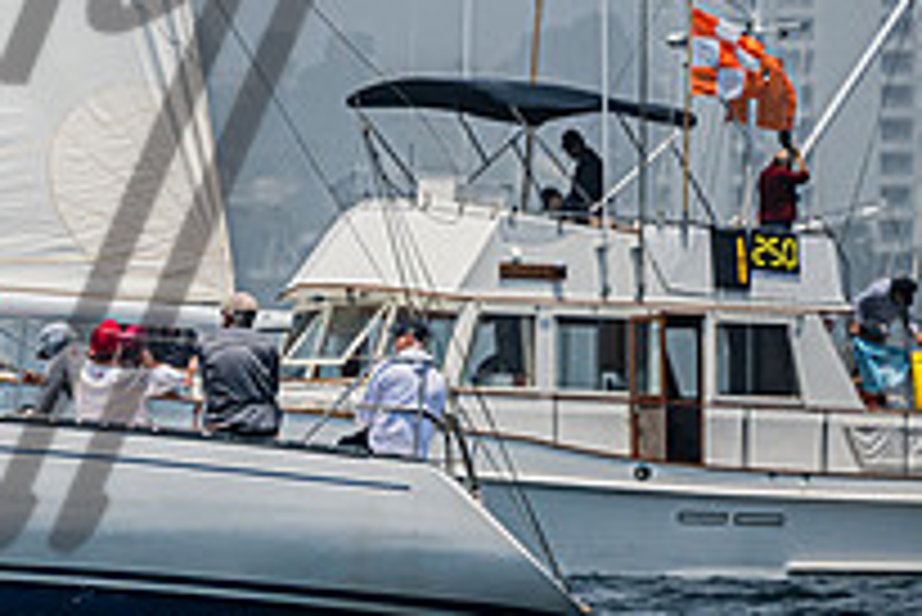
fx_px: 27602
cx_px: -601
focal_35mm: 1077
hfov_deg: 1.9
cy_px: 184
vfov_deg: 1.3
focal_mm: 290
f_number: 6.3
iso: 400
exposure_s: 1/5000
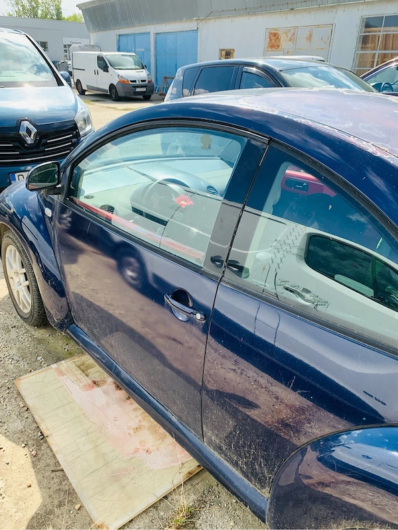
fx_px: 399
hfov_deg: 53.1
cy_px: 265
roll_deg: -2.0
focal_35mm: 26
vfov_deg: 67.3
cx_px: 199
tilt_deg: -24.8
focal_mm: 4.25
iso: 25
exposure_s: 1/842
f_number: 1.8
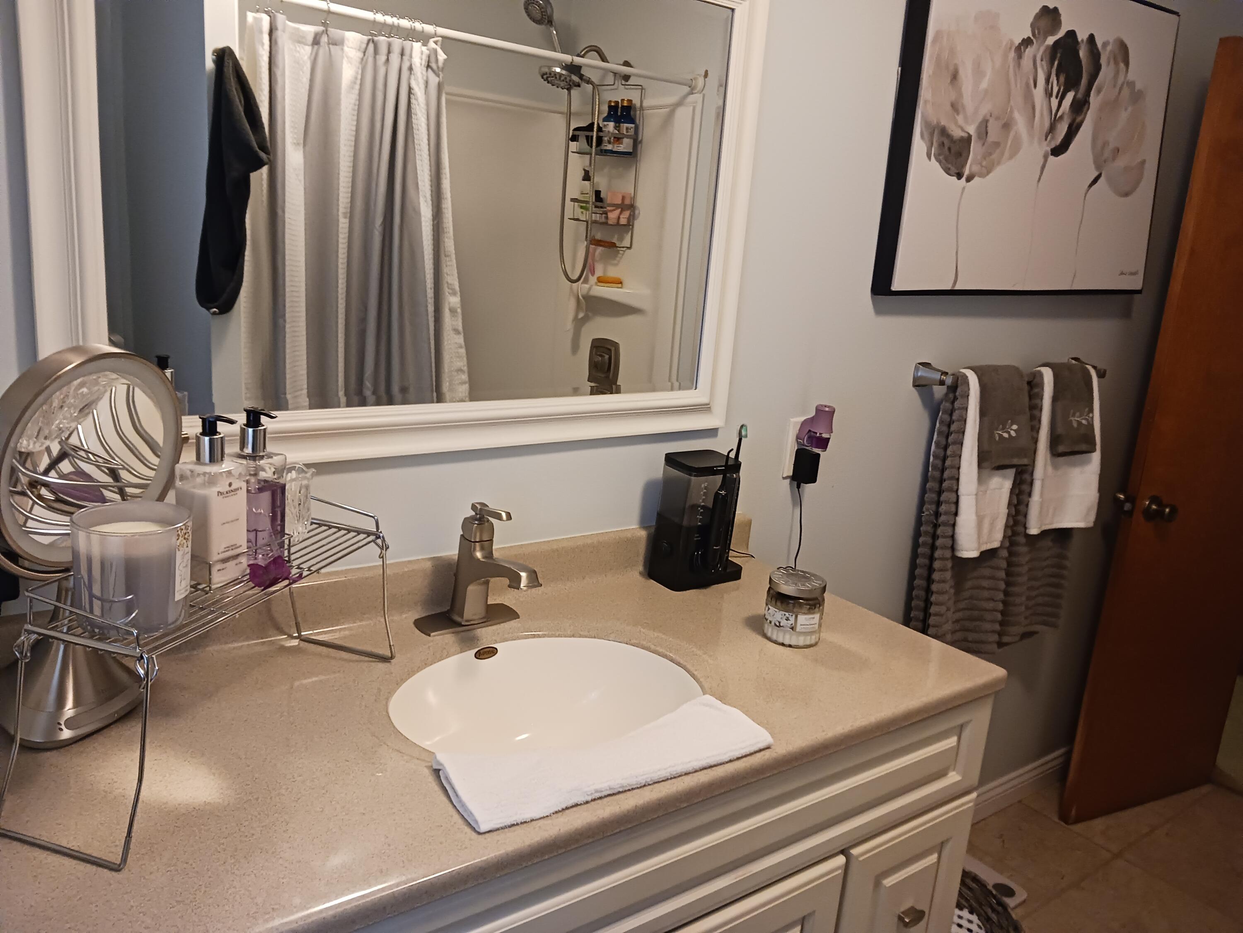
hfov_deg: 65.3
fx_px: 970
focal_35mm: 27
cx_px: 622
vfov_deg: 51.4
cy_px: 466
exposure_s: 1/24
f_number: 1.8
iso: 400
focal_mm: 4
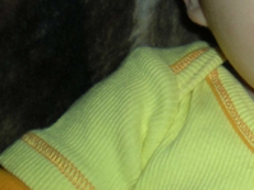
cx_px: 347
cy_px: -47
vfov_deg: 13.6
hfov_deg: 17.4
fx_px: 770
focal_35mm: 105
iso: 64
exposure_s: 1/60
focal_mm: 6.3
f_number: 3.1
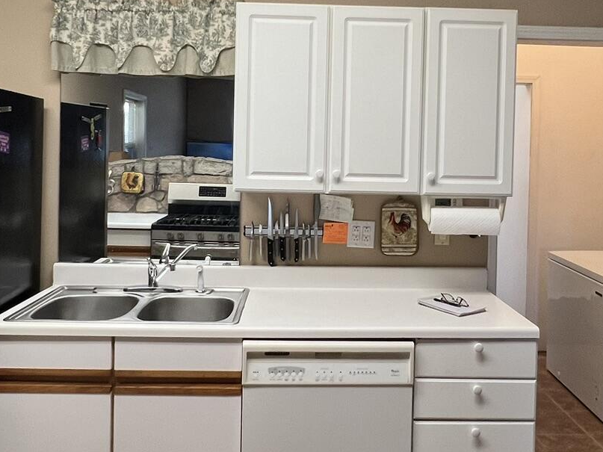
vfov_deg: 42.5
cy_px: 161
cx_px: 327
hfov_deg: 55.3
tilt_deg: -1.9
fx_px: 575
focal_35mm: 33
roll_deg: -1.5
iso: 160
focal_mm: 1.57
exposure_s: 1/120
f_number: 1.8
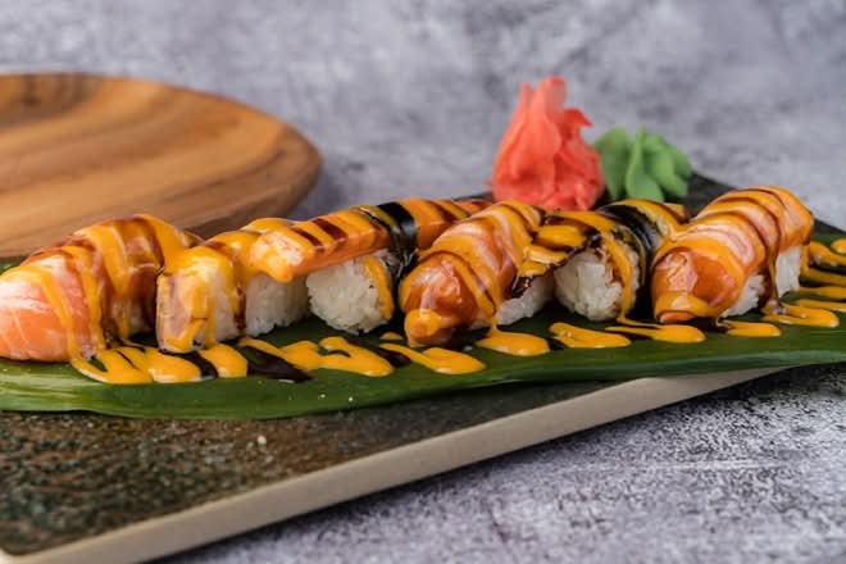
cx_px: 423
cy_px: 282
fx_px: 1762
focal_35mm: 75
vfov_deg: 18.2
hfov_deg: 27.0
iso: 100
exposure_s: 1/250
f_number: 8
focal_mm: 75
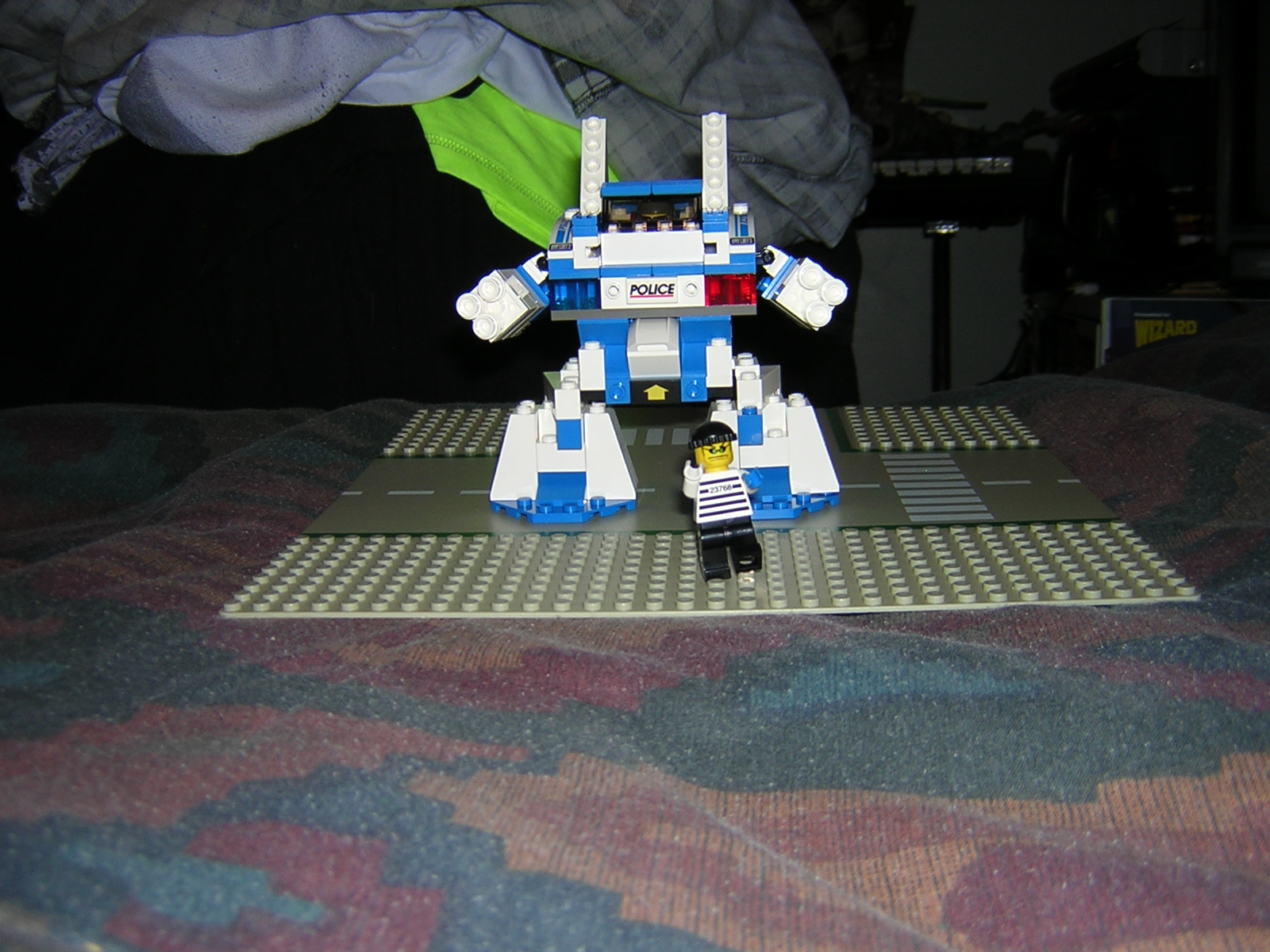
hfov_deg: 51.4
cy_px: 476
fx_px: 1321
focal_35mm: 36
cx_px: 635
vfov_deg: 39.7
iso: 100
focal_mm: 4.7
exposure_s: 1/60.1
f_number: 2.6
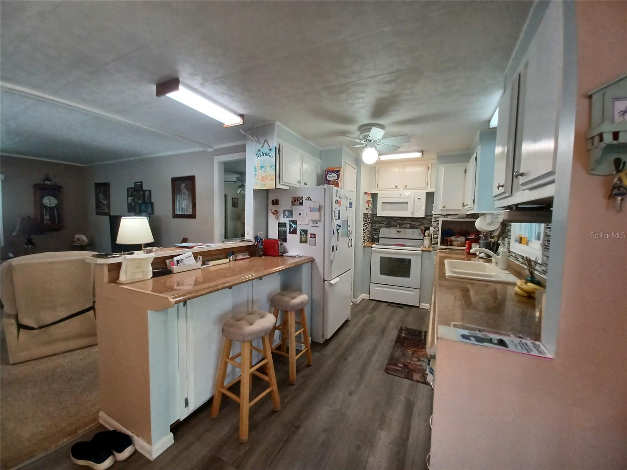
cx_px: 314
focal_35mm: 13
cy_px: 235
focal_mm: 1.42
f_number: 2.2
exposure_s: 1/60
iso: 160
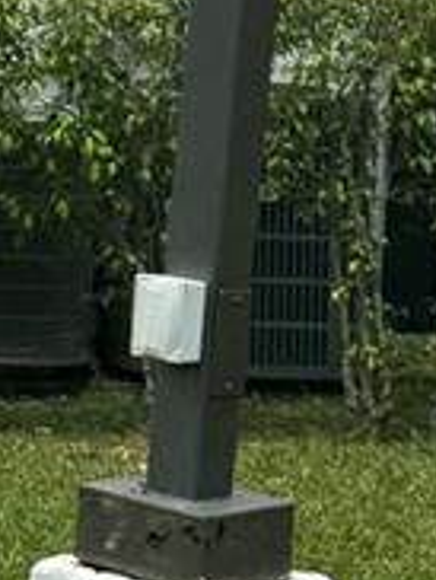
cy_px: -64
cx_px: -764
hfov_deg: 8.3
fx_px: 2647
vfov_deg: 12.3
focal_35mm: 158
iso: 80
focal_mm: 6.76
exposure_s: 1/4310
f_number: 1.78
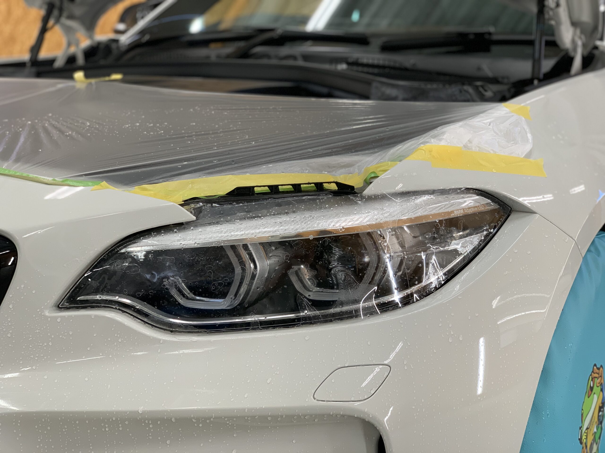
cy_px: 226
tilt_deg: -8.9
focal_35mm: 52
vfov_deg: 28.0
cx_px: 302
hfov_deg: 36.8
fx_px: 909
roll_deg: -1.9
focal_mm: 6
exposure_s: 1/50
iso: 64
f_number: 2.4
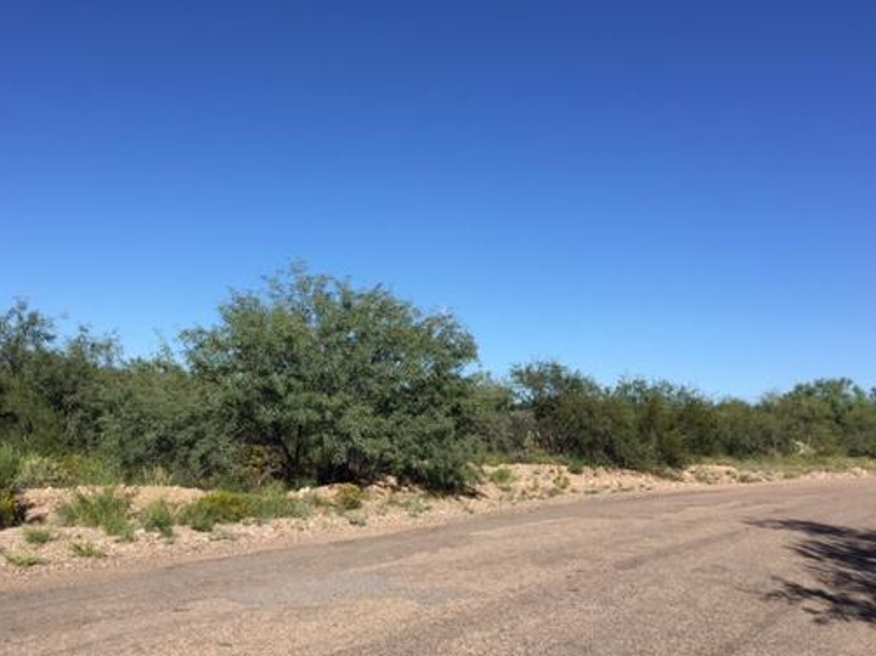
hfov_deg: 49.9
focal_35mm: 37
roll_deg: -1.6
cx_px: 358
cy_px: 361
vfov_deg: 38.6
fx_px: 936
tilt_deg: +5.2
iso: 32
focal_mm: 4.15
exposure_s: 1/2475
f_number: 2.2
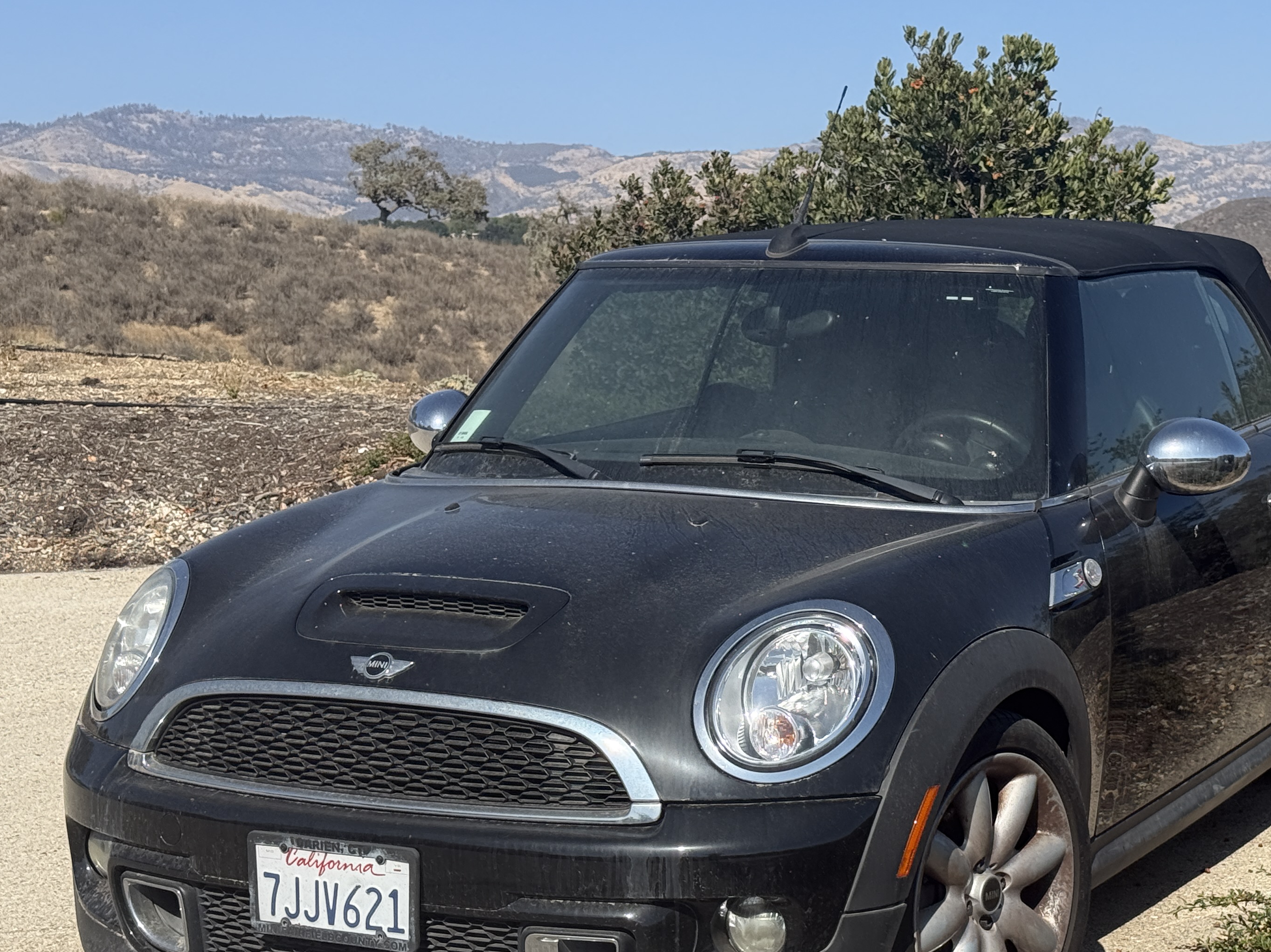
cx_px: 929
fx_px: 2607
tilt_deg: -4.4
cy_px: 568
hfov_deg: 27.1
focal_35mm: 71
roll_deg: +0.6
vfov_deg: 20.7
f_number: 1.78
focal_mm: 6.76
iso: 100
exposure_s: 1/6536
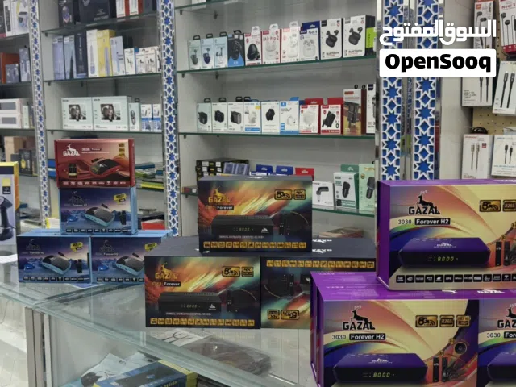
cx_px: 258
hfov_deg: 71.6
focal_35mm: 24
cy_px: 194
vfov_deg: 56.8
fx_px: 358
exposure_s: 1/100
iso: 100
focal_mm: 6.76
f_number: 1.78
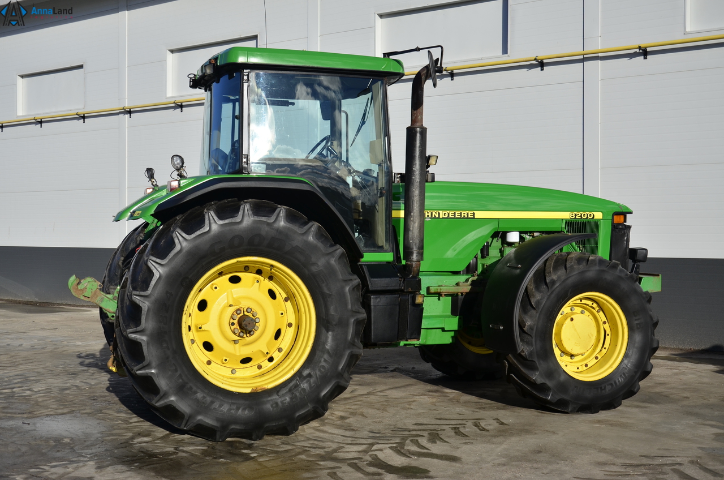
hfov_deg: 43.7
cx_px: 362
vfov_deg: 29.7
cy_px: 240
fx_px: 903
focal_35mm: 45
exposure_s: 1/1000
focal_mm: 30
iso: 125
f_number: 6.3
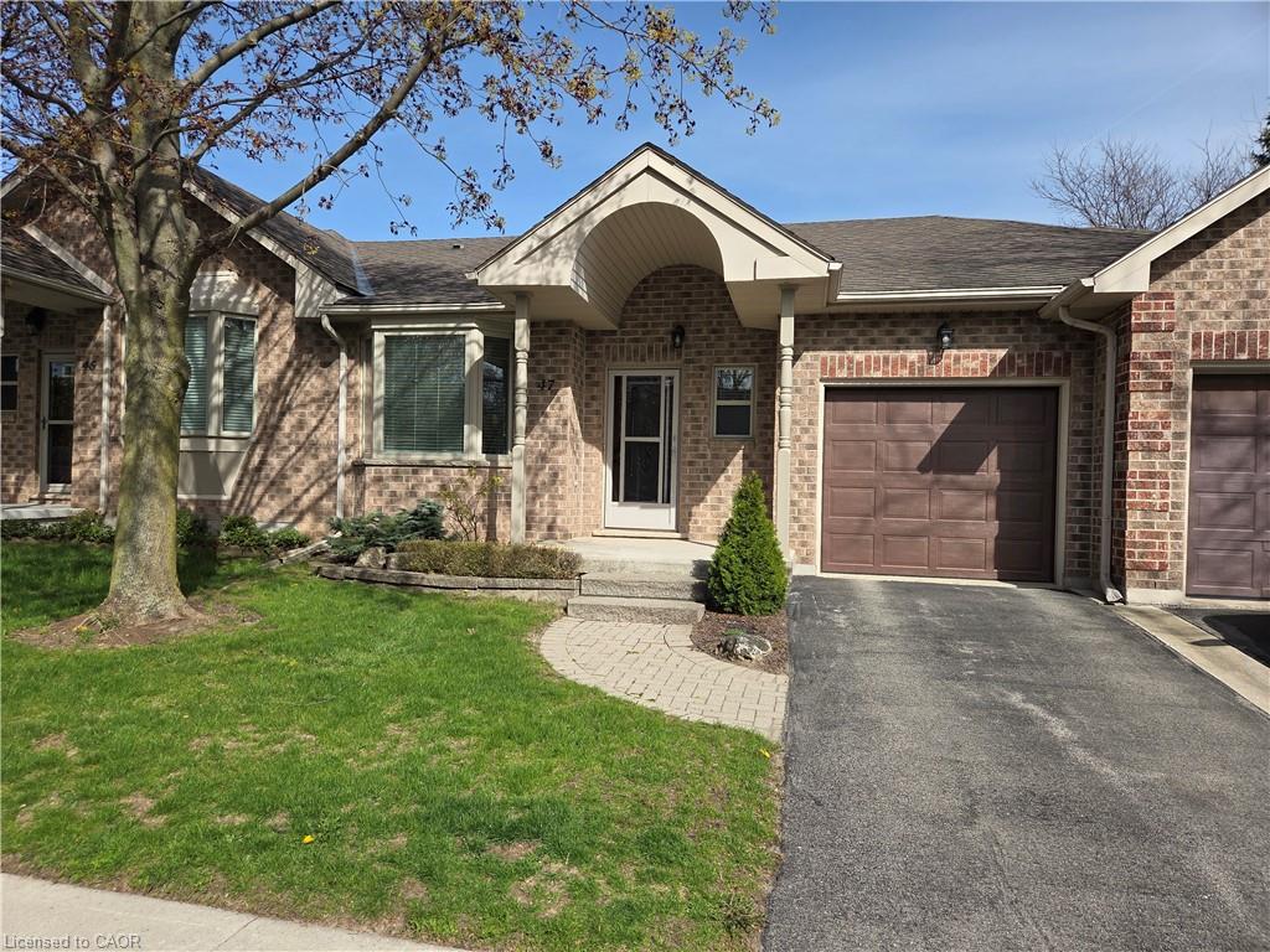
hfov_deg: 73.9
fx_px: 844
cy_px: 476
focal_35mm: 23
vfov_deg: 58.9
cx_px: 635
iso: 80
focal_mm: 5.4
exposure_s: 1/4771
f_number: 1.8
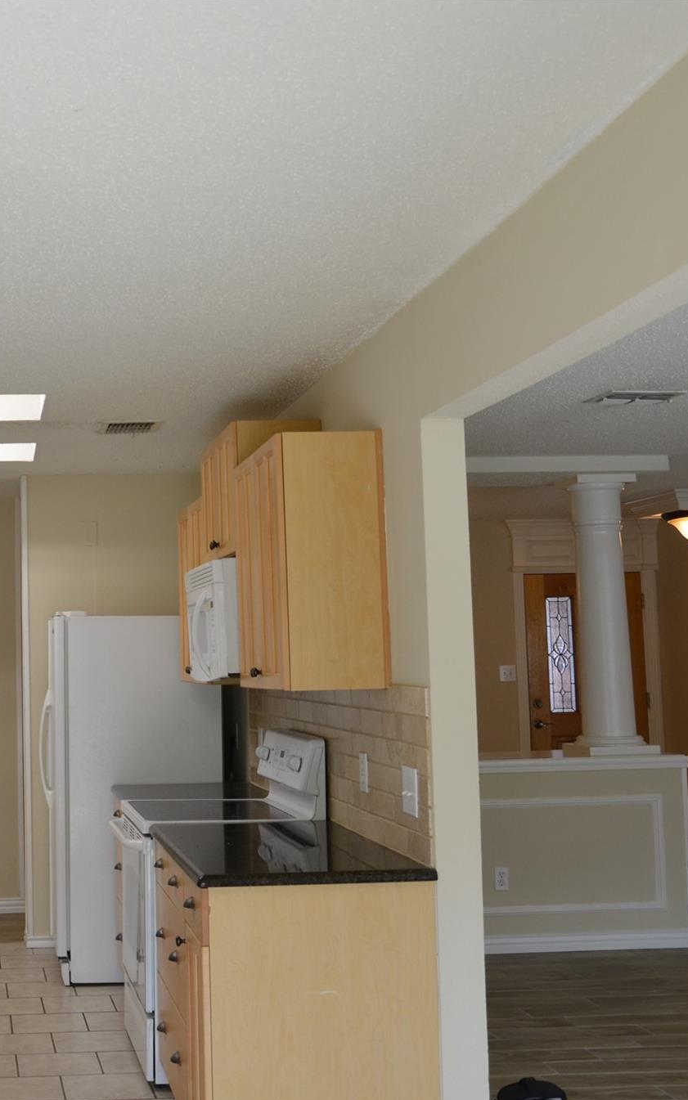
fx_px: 1463
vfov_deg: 41.2
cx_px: 6
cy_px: 552
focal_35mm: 49
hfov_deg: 25.2
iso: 400
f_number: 5.6
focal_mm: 21
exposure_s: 1/125
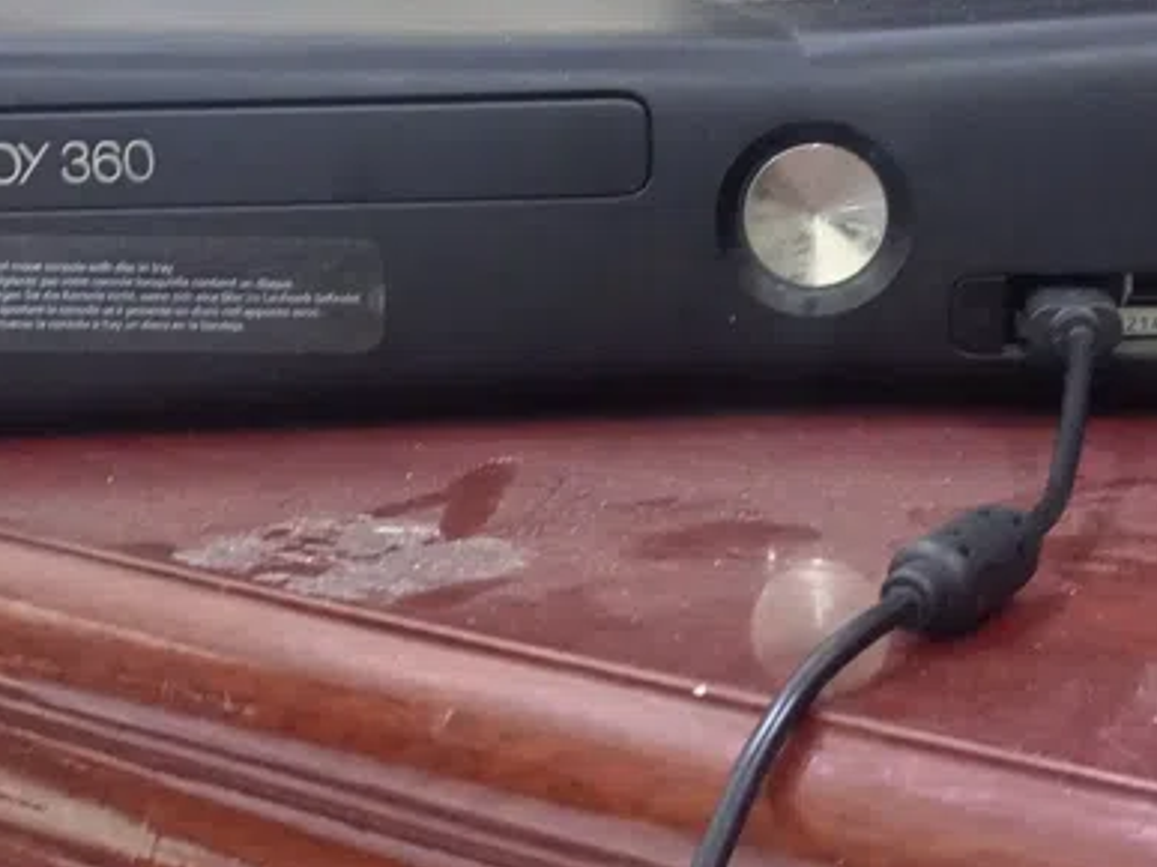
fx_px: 2874
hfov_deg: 22.8
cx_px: 619
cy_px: 392
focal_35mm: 86
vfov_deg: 17.2
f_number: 1.8
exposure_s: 1/25
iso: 357
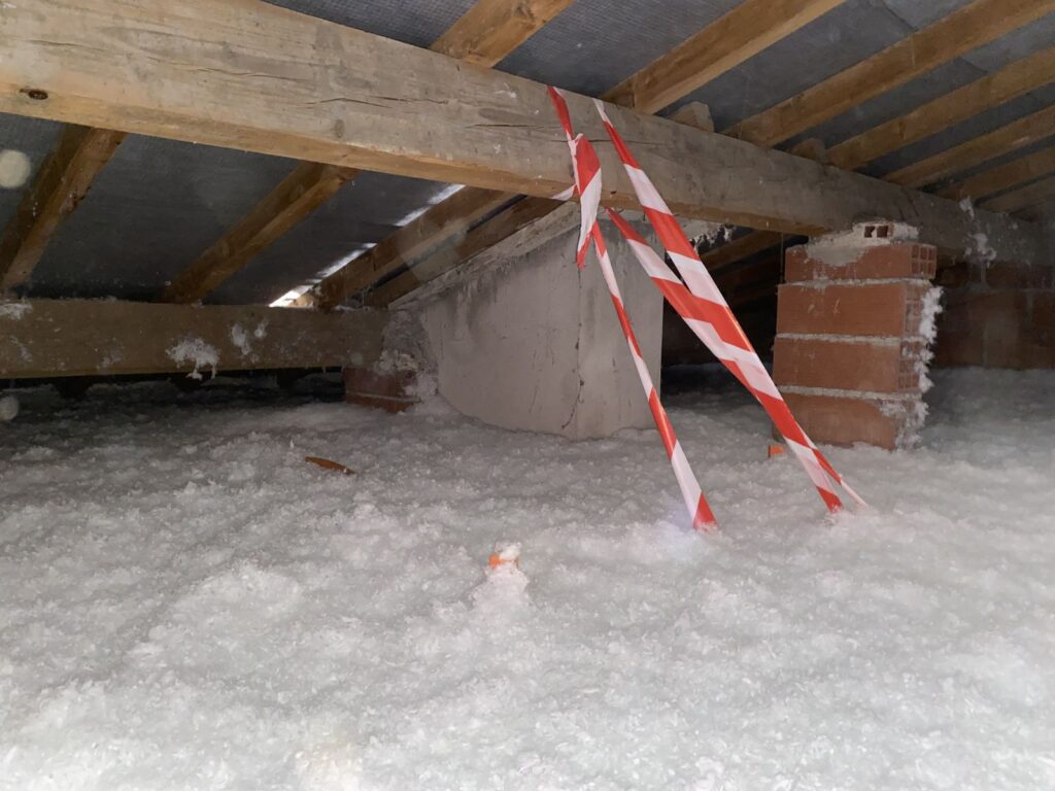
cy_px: 396
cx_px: 528
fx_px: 792
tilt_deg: -6.3
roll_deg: -0.6
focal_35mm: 26
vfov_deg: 53.1
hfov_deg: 67.3
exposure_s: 1/4
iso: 125
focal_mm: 4.25
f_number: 1.8
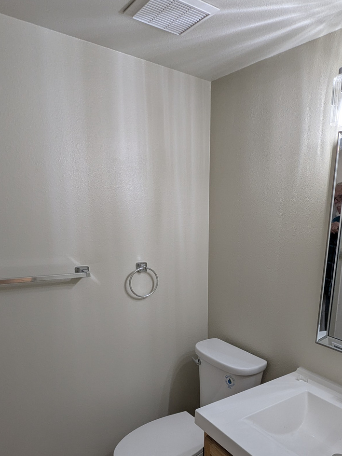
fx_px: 342
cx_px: 239
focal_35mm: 26
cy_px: 317
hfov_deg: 51.7
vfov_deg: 64.9
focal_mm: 2.35
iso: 43
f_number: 2.2
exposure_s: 1/60
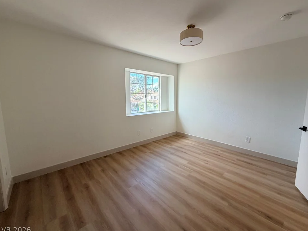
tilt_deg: -6.1
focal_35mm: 15
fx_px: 133
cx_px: 161
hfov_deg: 98.1
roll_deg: +0.3
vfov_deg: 81.7
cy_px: 111
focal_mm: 2.22
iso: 160
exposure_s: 1/121
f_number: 2.2
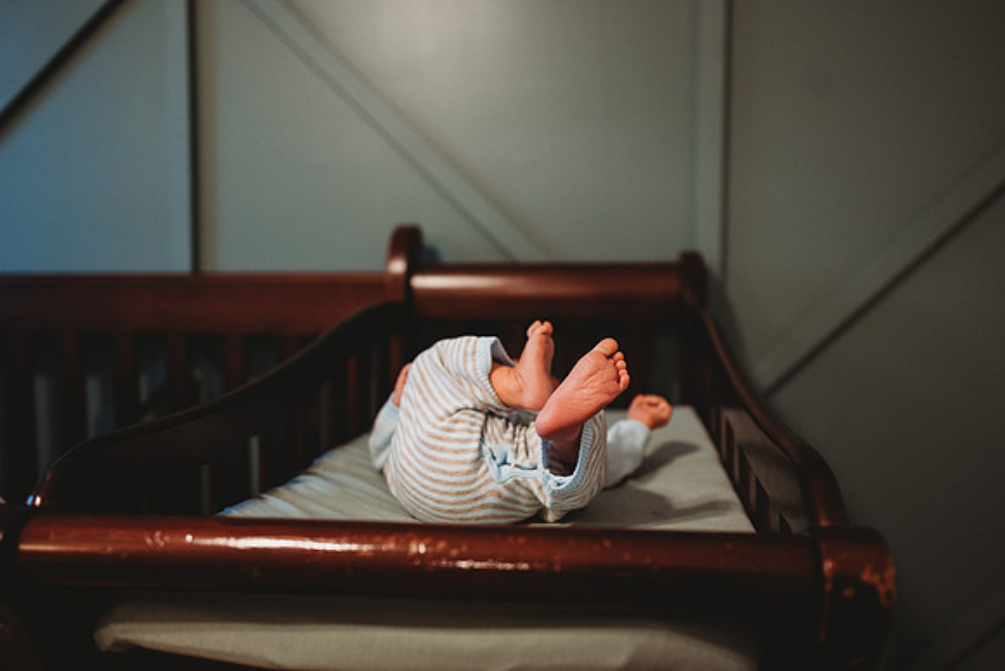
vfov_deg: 48.2
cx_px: 536
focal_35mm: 27
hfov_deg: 67.6
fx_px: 749
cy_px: 338
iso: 1250
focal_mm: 24
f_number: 2.2
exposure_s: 1/160
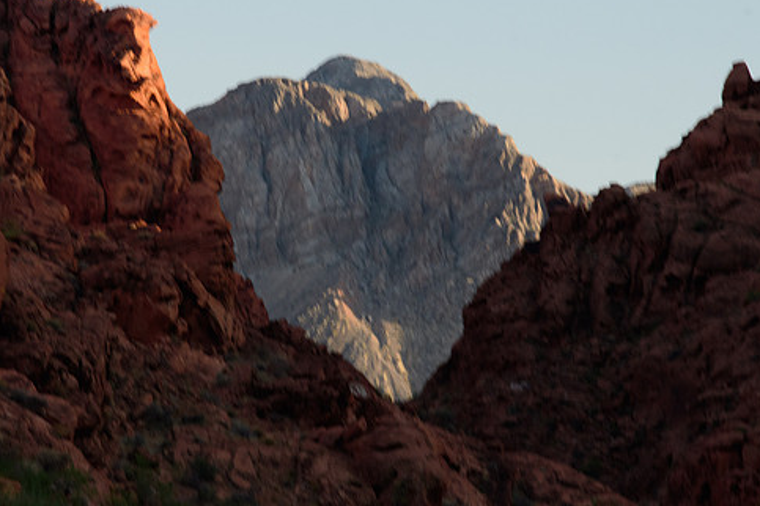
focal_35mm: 333
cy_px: 219
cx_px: 341
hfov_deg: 6.2
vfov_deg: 4.1
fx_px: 7029
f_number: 11
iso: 640
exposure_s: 1/80
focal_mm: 185
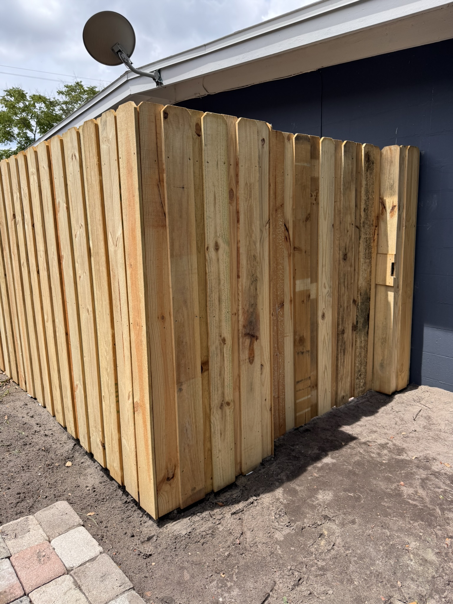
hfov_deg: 56.8
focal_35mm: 24
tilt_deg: -9.7
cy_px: 302
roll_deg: +2.1
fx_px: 419
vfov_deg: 71.6
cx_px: 226
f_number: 1.78
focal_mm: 6.76
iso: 80
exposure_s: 1/1767
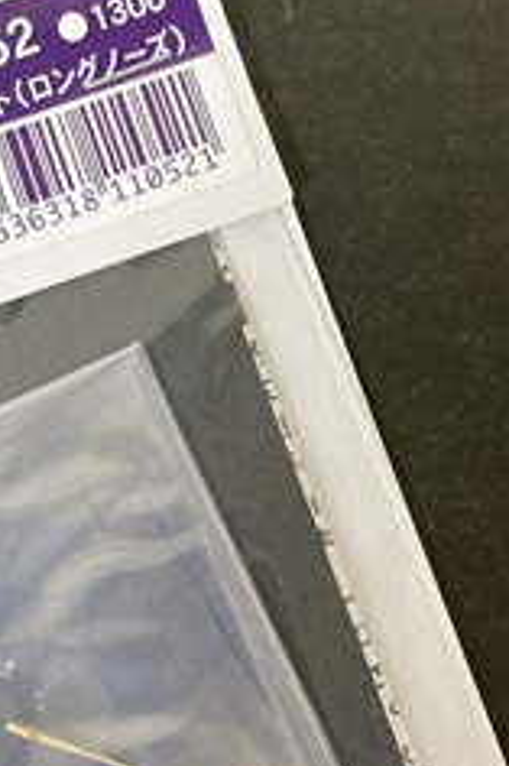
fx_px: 1572
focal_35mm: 74
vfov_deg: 27.4
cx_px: 52
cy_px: 386
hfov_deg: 18.1
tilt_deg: -82.3
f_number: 1.8
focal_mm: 3.99
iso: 400
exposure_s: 1/40
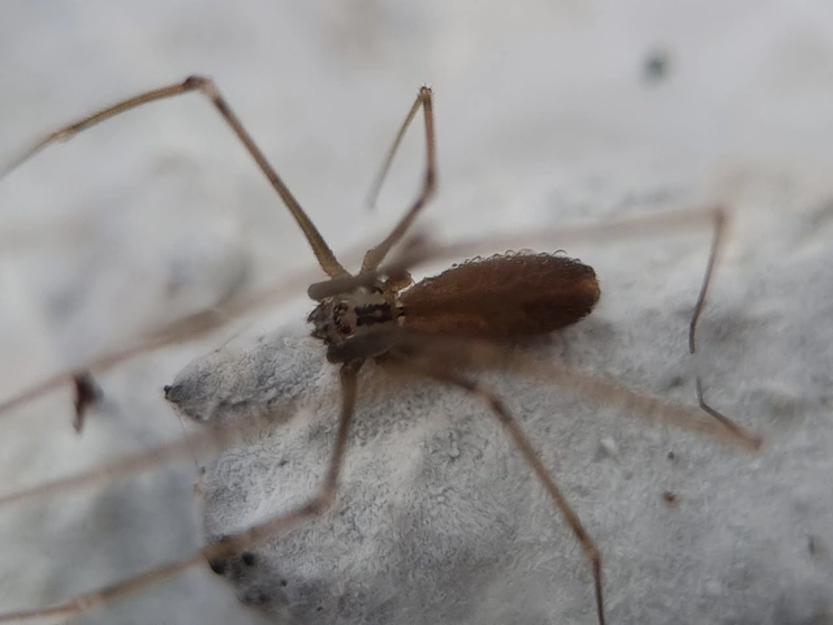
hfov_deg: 67.3
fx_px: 626
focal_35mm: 26
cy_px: 312
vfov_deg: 53.1
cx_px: 416
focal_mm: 5.4
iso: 80
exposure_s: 1/100
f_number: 1.8
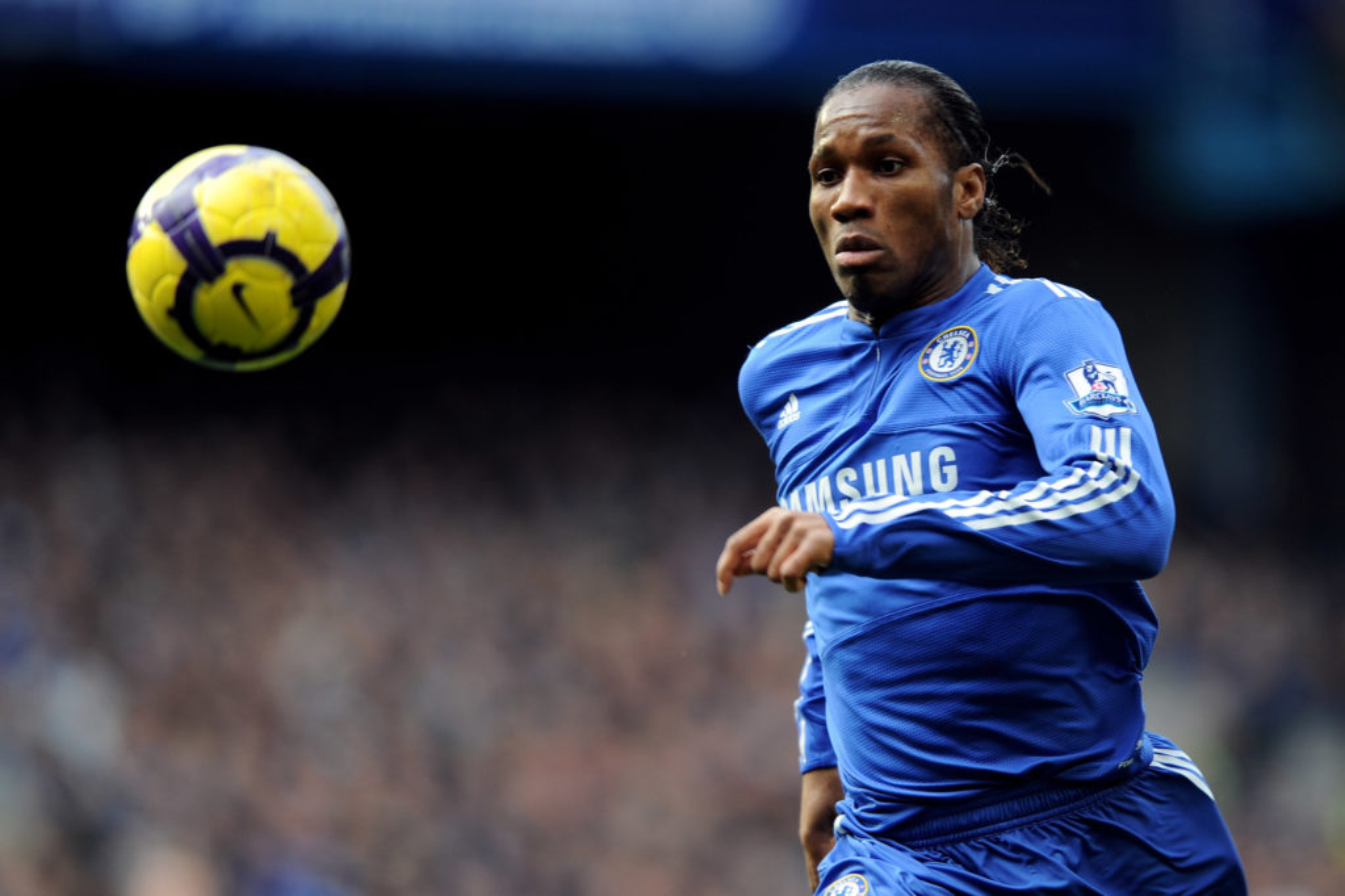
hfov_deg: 5.2
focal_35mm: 400
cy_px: 448
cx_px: 672
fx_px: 14939
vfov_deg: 3.4
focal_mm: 400
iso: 500
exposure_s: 1/1000
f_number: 2.8
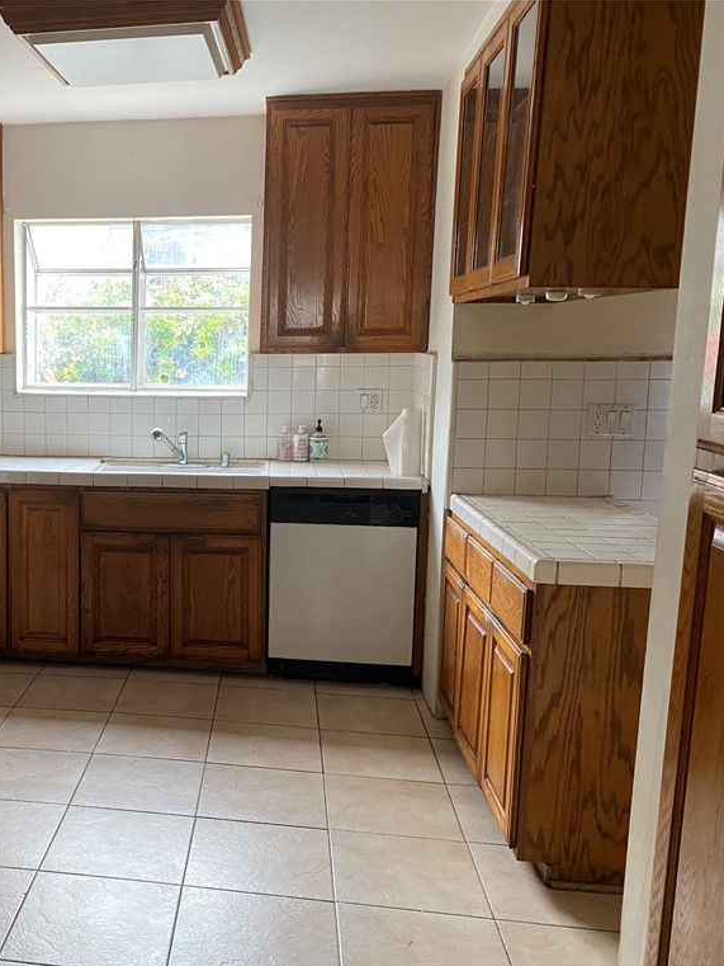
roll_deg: -0.5
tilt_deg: -8.6
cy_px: 486
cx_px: 127
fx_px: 976
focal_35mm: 35
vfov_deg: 52.6
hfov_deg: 38.9
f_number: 1.8
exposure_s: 1/66
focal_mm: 4.25
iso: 125
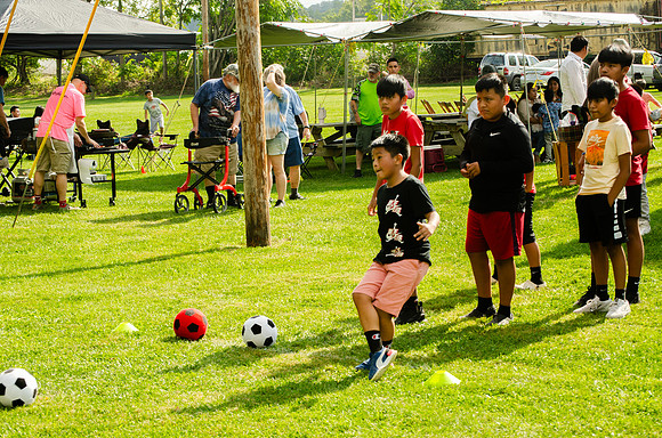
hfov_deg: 24.7
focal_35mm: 82
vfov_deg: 16.5
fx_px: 1514
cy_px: 219
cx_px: 331
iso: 140
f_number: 8
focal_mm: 55
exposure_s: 1/250
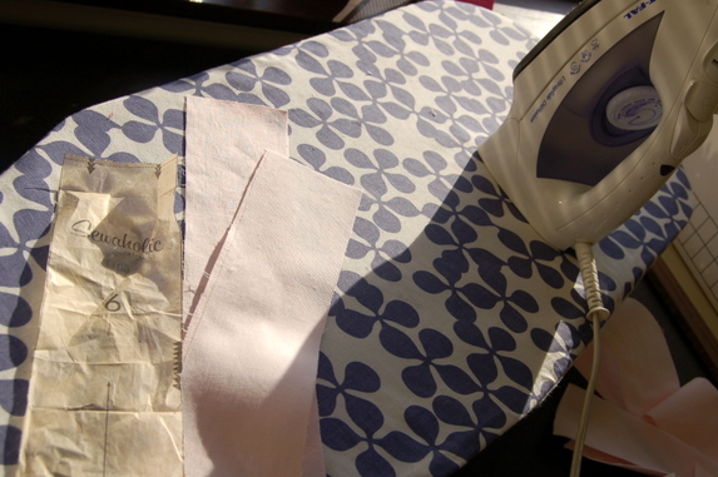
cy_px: 240
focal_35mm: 44
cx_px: 370
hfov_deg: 44.5
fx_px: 877
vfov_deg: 30.5
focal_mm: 28
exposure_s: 1/250
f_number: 8
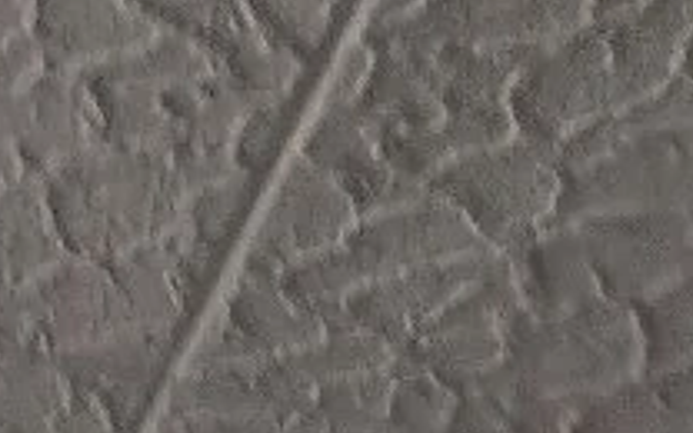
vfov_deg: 5.4
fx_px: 3456
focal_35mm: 183
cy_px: 2163
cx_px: -303
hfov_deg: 11.1
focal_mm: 4
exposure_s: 1/25
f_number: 1.8
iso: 200
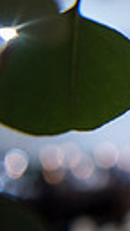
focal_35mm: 112
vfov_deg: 19.0
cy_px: 56
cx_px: 502
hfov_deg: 7.7
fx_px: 687
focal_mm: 24
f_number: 2.8
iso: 1250
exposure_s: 1/125
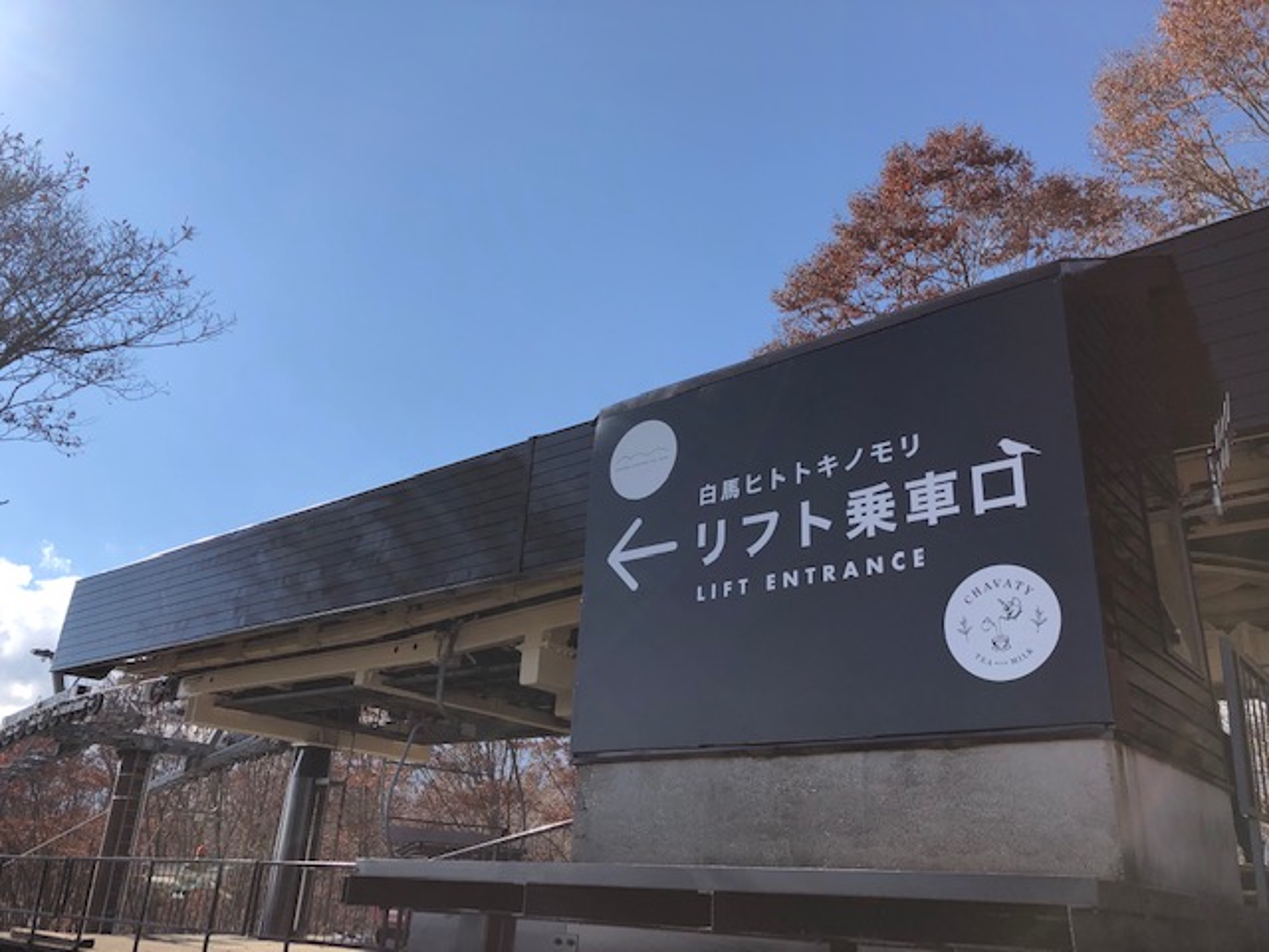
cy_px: 476
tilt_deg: +21.4
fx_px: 1026
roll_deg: -2.8
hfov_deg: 63.4
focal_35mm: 28
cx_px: 634
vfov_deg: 49.7
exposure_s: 1/2000
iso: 20
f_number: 1.8
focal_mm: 4
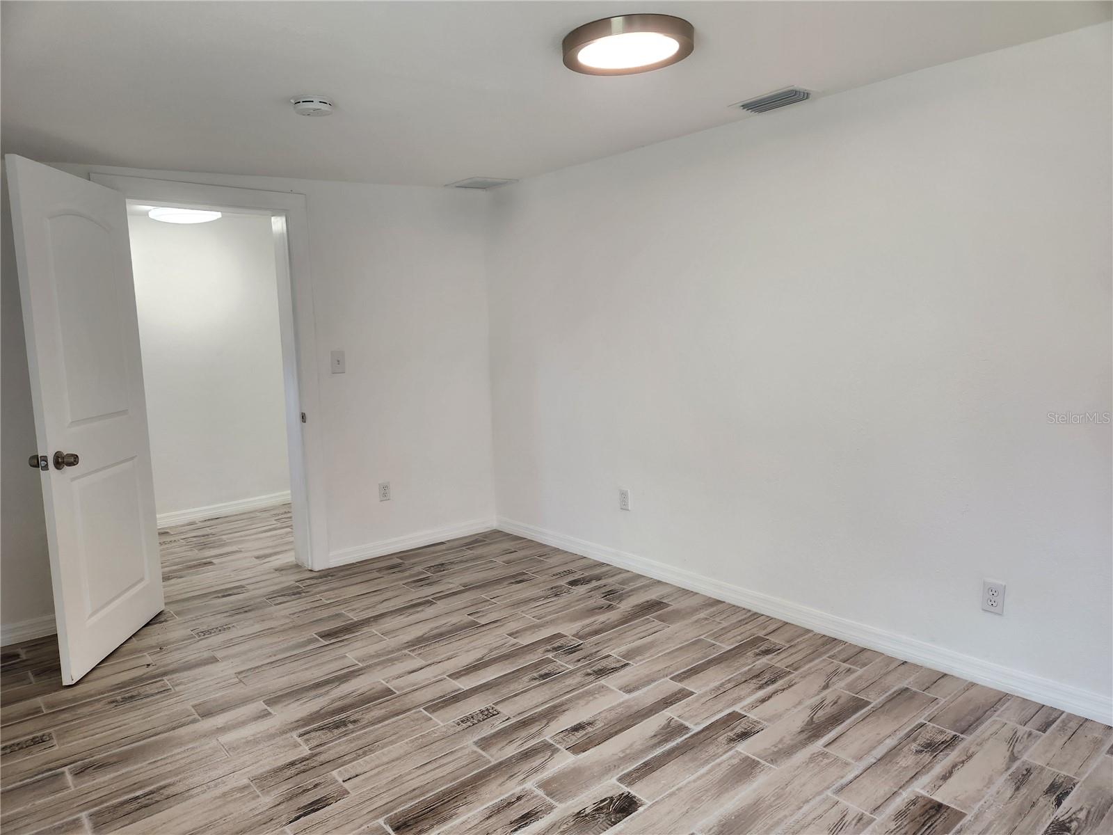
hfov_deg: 73.9
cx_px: 556
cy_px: 418
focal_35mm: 23
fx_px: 740
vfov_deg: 58.9
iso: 100
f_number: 1.8
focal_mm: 5.4
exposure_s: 1/120
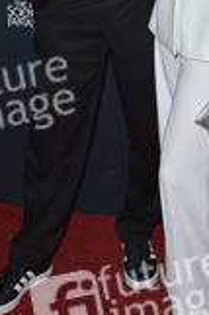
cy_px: 6
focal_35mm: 87
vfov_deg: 22.6
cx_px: 188
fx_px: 759
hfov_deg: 15.5
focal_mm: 35
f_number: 6.3
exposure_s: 1/250
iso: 250
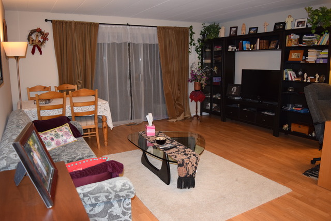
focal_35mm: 27
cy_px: 110
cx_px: 166
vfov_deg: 48.0
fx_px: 248
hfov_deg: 67.4
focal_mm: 18
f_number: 3.5
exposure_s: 1/60
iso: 1600
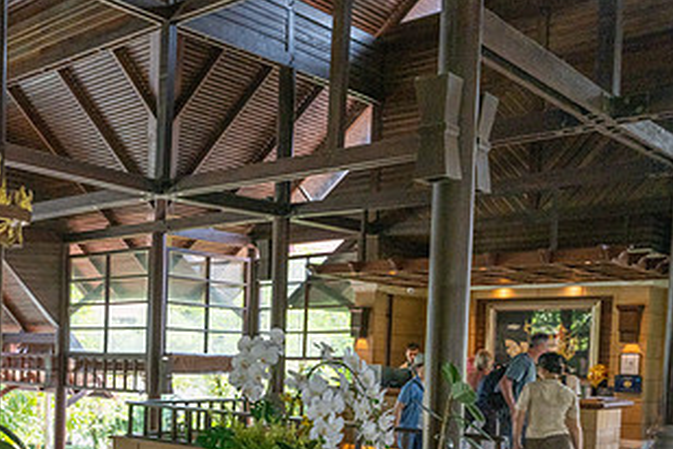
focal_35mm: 45
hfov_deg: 41.2
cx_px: 109
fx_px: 841
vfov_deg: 28.8
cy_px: 396
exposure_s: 1/200
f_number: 8
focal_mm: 24
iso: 800
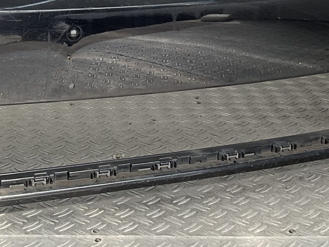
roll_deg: +0.0
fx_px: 827
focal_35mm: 87
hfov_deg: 21.8
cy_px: -39
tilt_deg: -9.3
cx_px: 17
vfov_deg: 16.4
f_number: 1.8
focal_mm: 3
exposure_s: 1/346
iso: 16
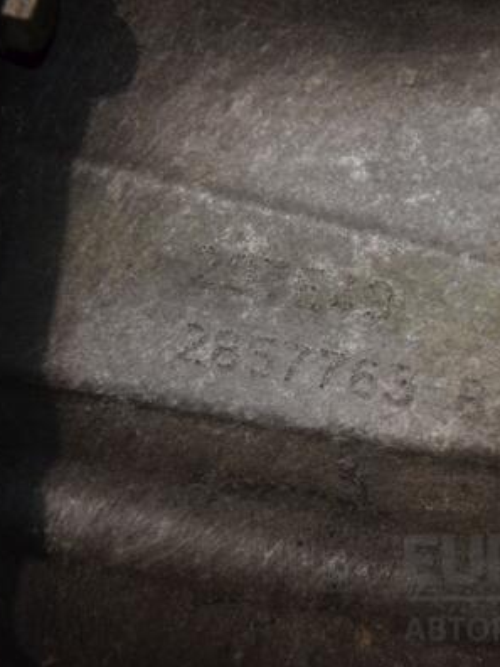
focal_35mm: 153
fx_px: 2947
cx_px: 372
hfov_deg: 9.7
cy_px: 335
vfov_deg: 12.9
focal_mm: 70
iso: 800
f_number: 5.3
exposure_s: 1/60
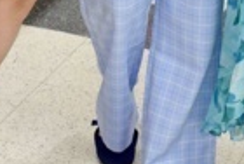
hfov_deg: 10.9
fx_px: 1277
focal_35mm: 188
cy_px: -259
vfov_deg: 6.9
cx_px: 197
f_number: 4
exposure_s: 1/30
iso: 800
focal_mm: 22
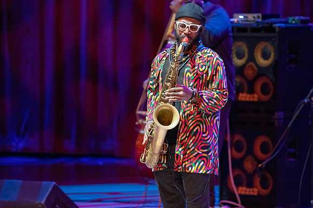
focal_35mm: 332
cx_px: 157
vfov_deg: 4.1
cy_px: 104
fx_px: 2885
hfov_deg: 6.2
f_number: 5.6
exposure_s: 1/320
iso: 6400
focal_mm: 330
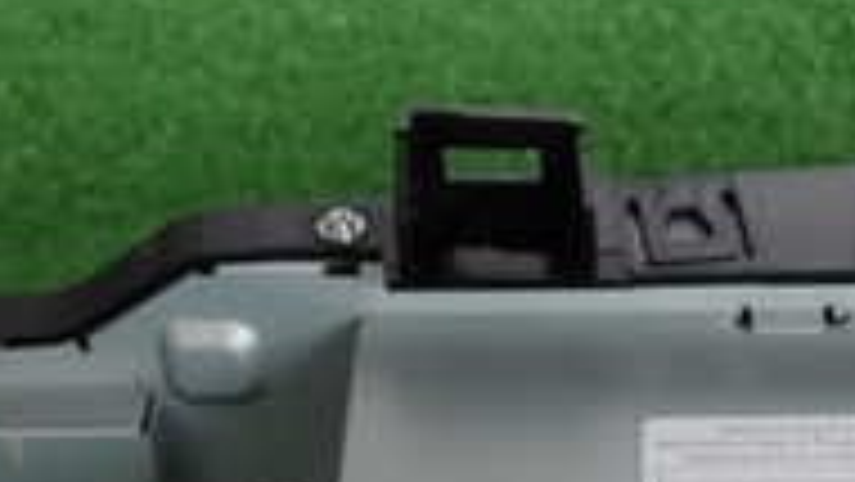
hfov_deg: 20.3
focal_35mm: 103
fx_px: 2336
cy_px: 806
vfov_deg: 11.1
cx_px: 796
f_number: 2.3
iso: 100
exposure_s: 1/80
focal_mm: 5.4
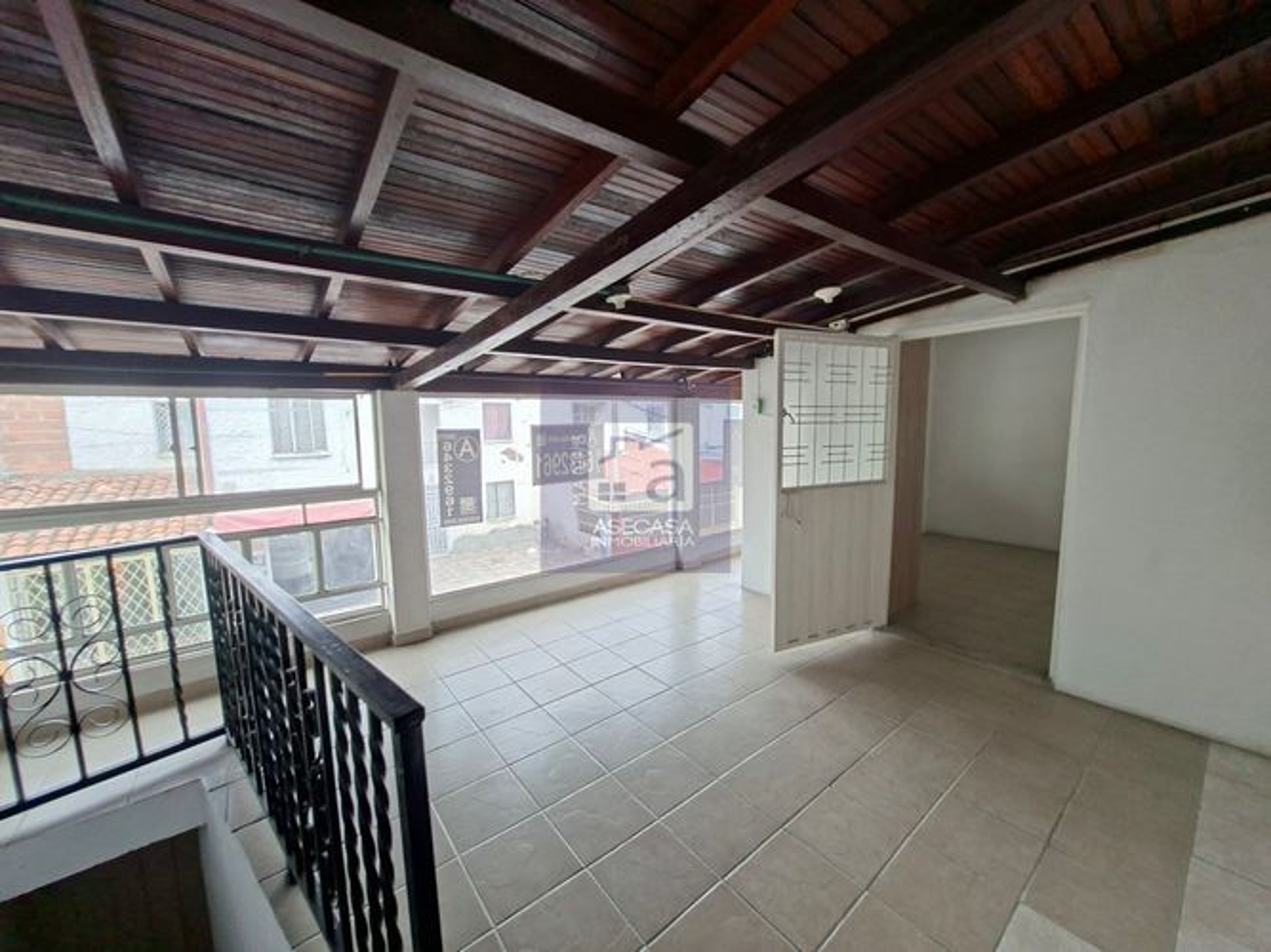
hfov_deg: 106.2
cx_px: 636
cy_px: 476
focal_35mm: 13
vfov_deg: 89.9
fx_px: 477
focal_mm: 1.74
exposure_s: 1/40
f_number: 2.2
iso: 100
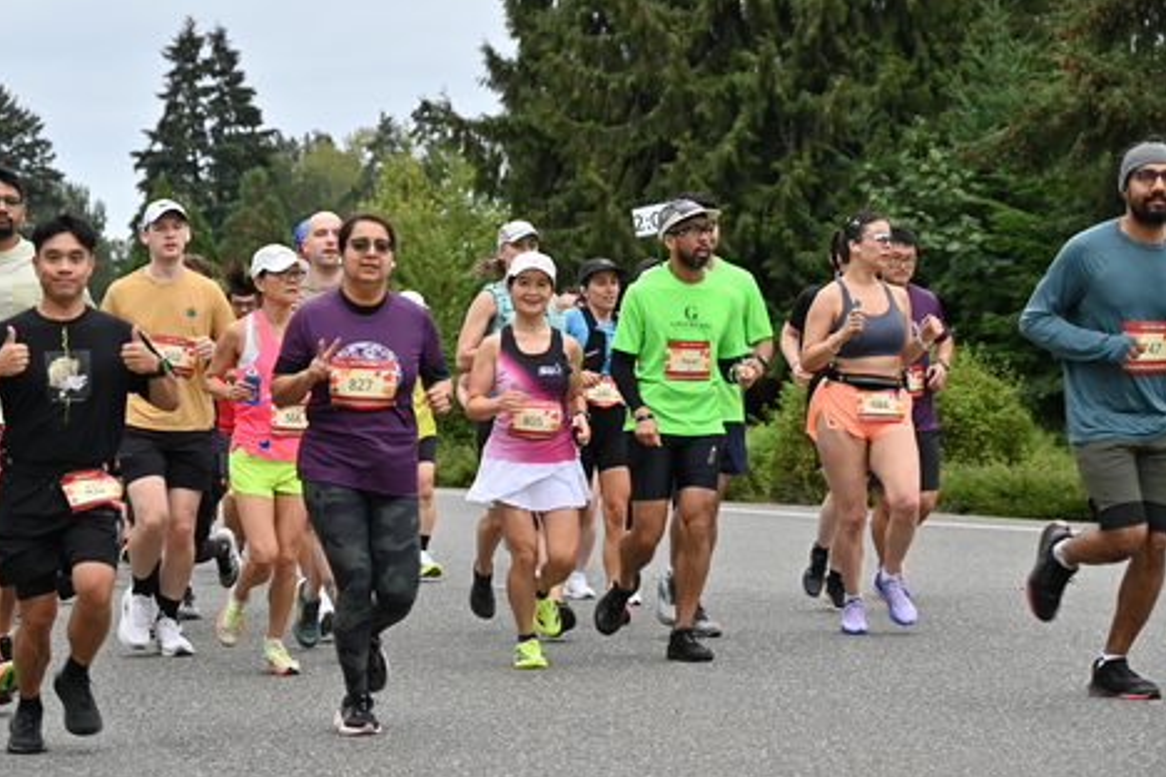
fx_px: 3465
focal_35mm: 107
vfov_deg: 12.8
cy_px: 330
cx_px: 538
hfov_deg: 19.1
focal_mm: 91
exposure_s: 1/200
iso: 400
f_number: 6.3
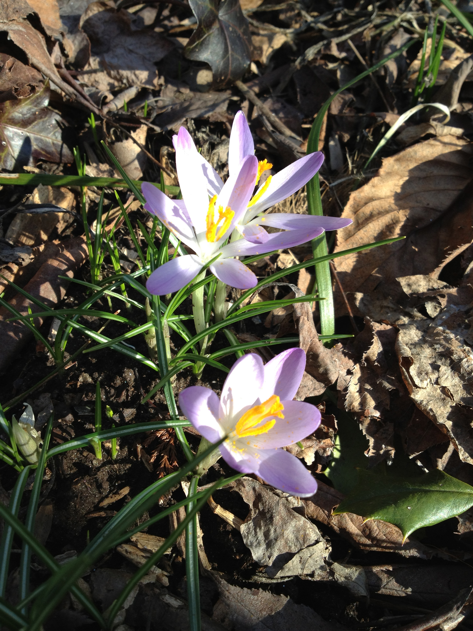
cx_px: 236
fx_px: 638
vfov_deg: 52.6
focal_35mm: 35
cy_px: 316
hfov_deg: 40.7
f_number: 2.4
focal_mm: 4.28
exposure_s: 1/234
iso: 64
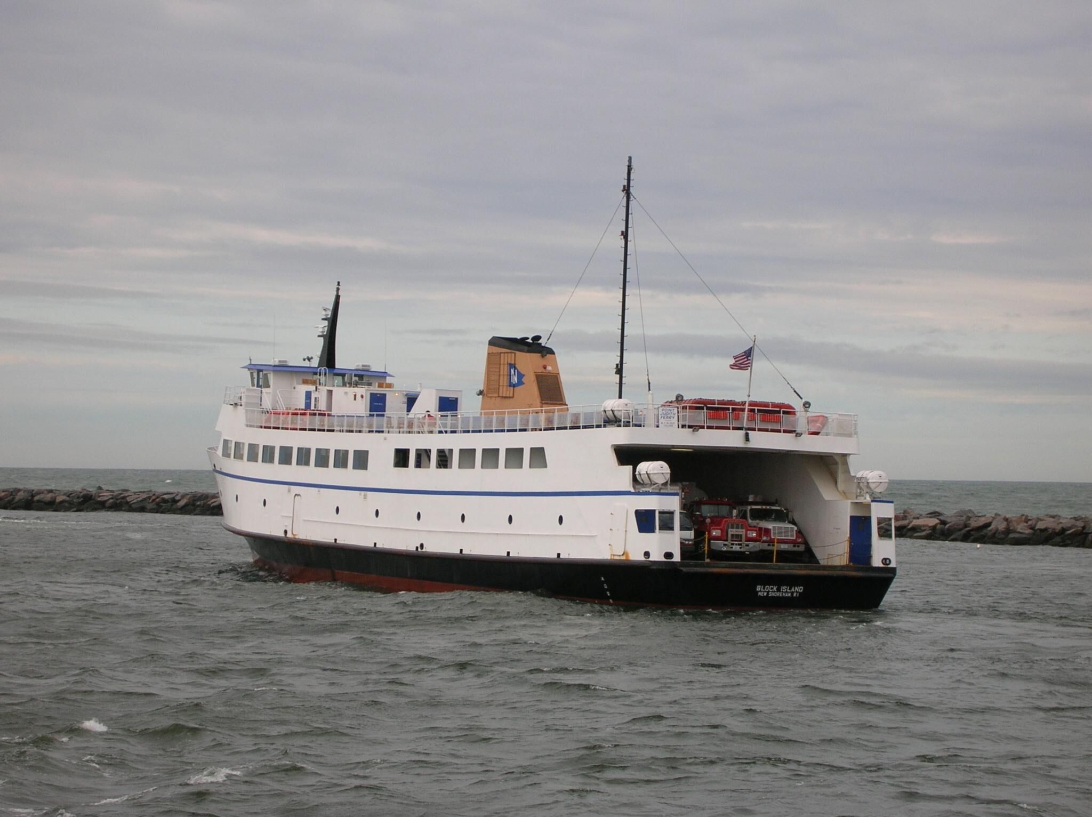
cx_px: 546
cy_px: 408
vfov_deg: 14.1
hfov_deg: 18.7
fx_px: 3309
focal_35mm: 105
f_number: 4.9
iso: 50
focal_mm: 17.4
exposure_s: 1/253
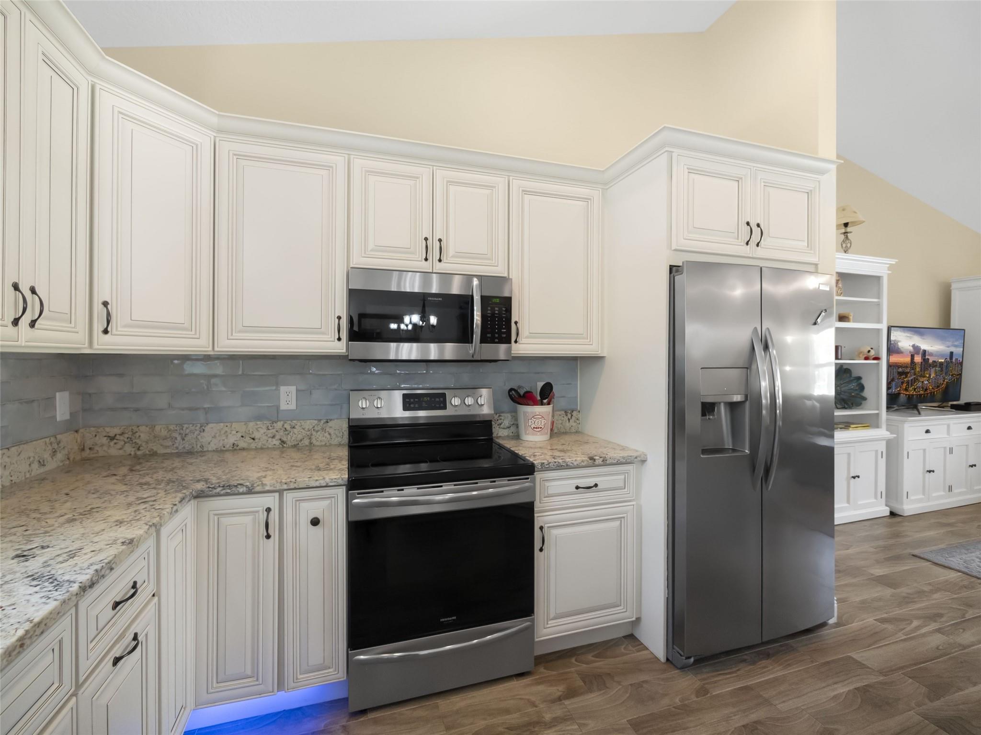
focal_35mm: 14
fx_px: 397
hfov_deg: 102.1
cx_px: 490
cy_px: 368
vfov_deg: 85.7
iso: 1250
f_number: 4
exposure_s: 1/60
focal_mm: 7
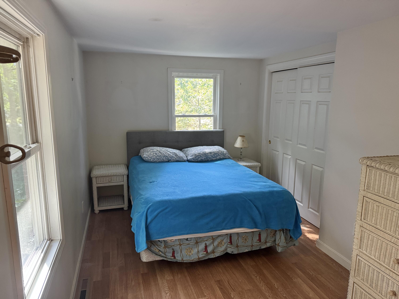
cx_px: 200
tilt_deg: -11.2
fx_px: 277
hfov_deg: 71.6
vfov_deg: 56.8
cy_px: 150
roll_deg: -1.0
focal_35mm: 24
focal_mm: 6.76
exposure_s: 1/60
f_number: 1.78
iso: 400
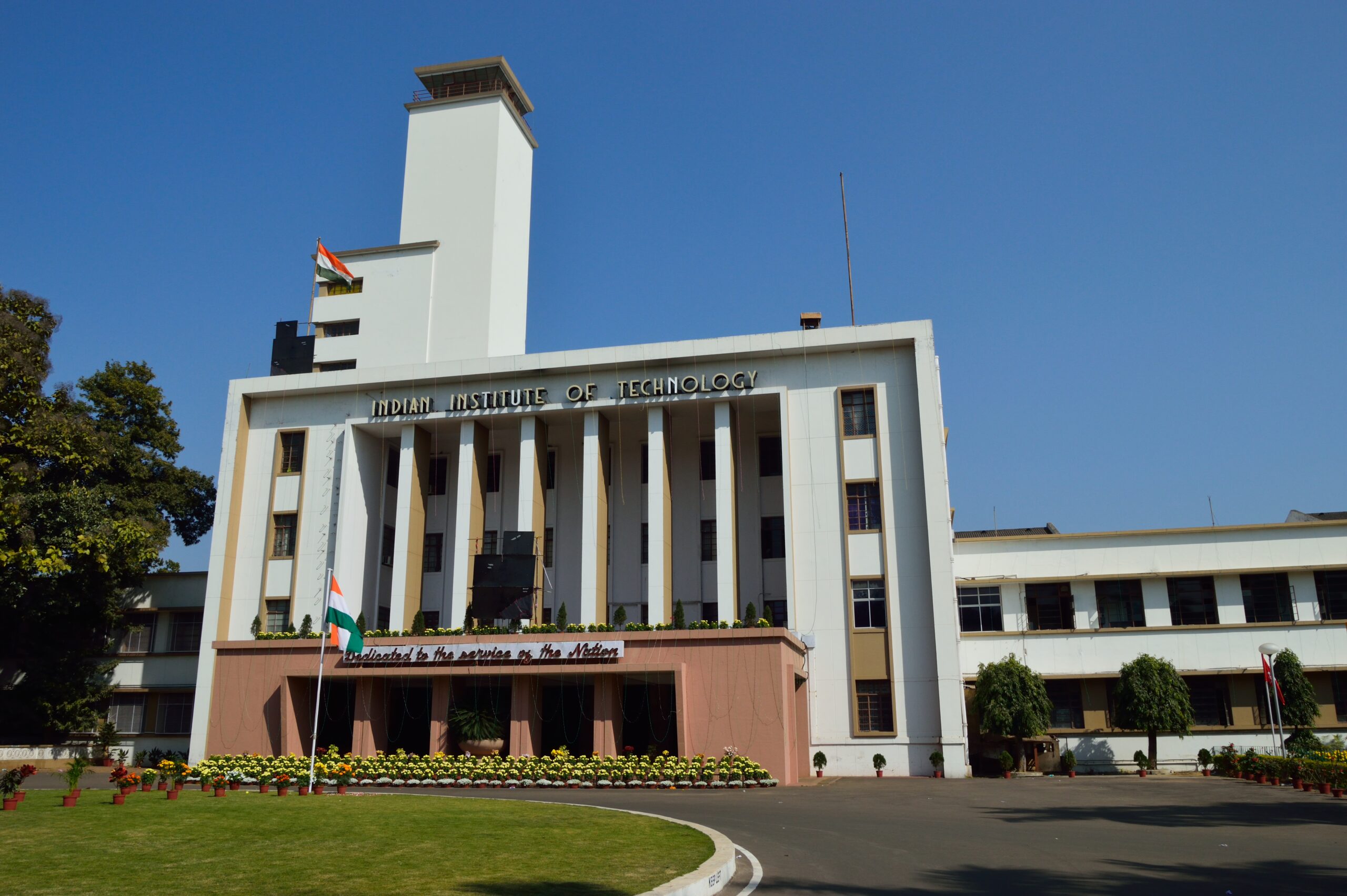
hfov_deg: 67.4
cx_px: 674
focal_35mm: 27
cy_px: 448
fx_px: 1009
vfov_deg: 47.8
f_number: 11
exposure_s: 1/500
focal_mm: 18
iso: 280
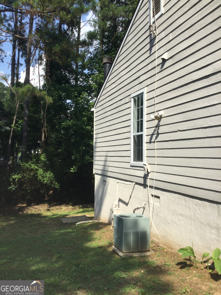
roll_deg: -1.0
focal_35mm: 31
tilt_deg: +1.0
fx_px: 264
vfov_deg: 58.4
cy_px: 148
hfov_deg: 45.4
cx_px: 110
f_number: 2.4
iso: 25
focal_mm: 3.3
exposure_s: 1/936
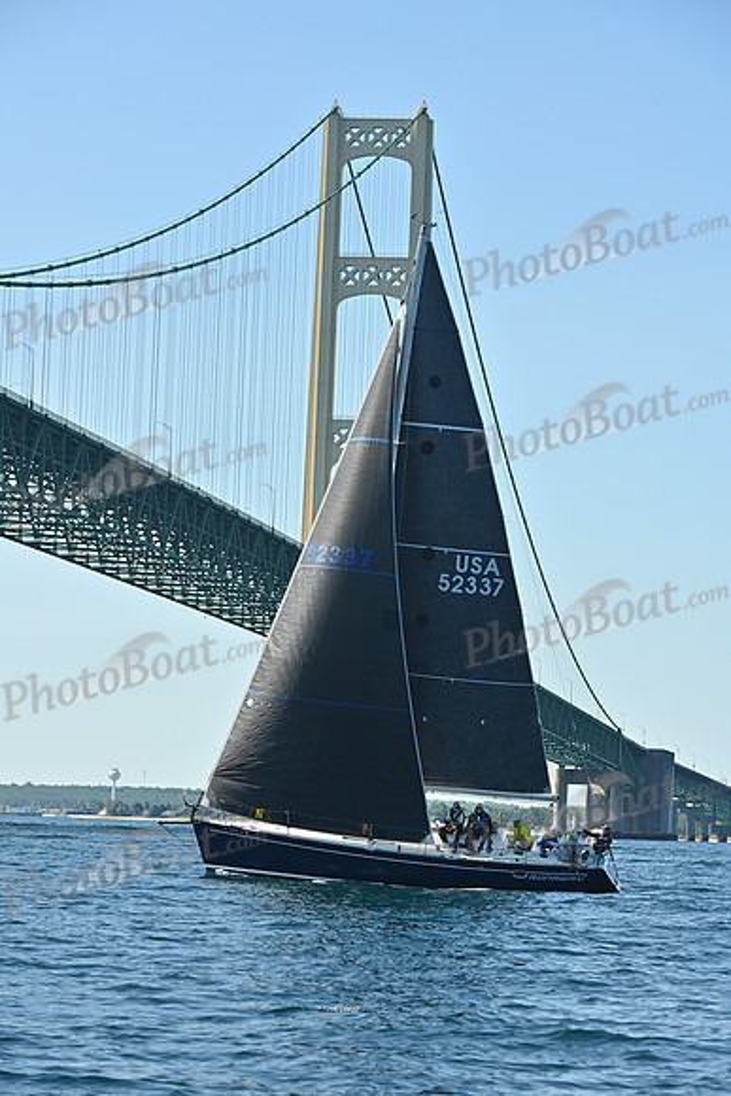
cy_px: 548
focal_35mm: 122
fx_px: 3713
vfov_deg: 16.8
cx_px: 366
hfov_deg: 11.2
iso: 320
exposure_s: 1/1000
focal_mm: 122
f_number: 8
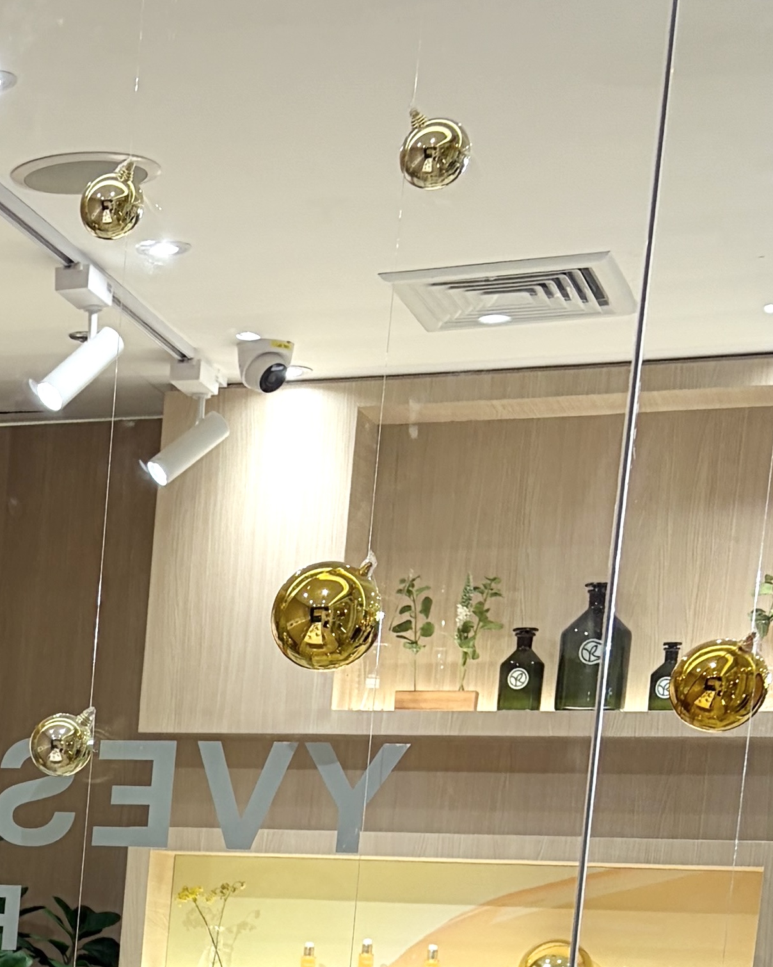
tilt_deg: -7.0
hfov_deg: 14.4
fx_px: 2745
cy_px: 1267
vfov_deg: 18.5
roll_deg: -2.7
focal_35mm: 96
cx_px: -545
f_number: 1.6
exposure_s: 1/100
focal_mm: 5.96
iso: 40
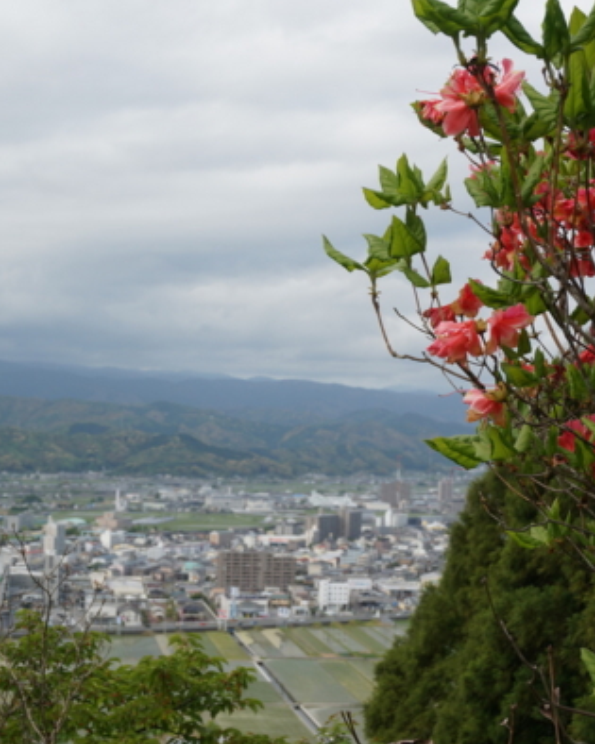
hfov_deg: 21.6
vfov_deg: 26.9
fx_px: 1557
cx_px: 242
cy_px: 369
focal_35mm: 71
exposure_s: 1/160
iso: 100
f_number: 9
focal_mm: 33
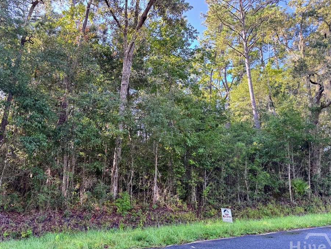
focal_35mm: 27
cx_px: 153
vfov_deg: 51.3
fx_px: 258
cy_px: 136
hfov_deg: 65.2
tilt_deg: +9.0
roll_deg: +1.0
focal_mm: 6.76
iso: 64
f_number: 1.78
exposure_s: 1/175
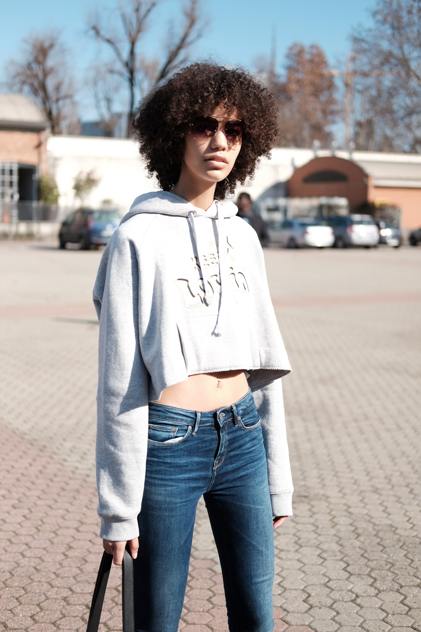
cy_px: 316
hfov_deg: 25.5
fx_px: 930
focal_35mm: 53
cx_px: 210
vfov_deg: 37.5
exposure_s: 1/4000
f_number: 2
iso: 200
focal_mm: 35
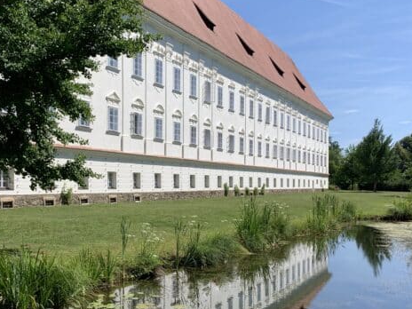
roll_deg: -0.3
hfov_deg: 43.8
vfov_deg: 33.6
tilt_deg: +0.1
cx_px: 178
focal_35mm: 43
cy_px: 172
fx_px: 512
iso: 25
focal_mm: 4.25
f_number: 1.8
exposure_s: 1/2833
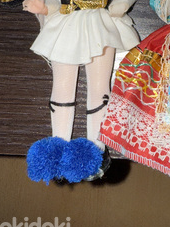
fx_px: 360
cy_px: 11
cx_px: 158
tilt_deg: -81.7
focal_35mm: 55
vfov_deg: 32.7
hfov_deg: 25.6
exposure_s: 1/122
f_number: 2.2
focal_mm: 2.22
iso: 32
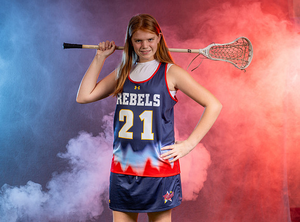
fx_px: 952
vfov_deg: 13.3
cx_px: 142
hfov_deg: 17.9
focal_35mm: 110
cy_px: 110
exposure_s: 1/200
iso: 64
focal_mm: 100
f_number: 8
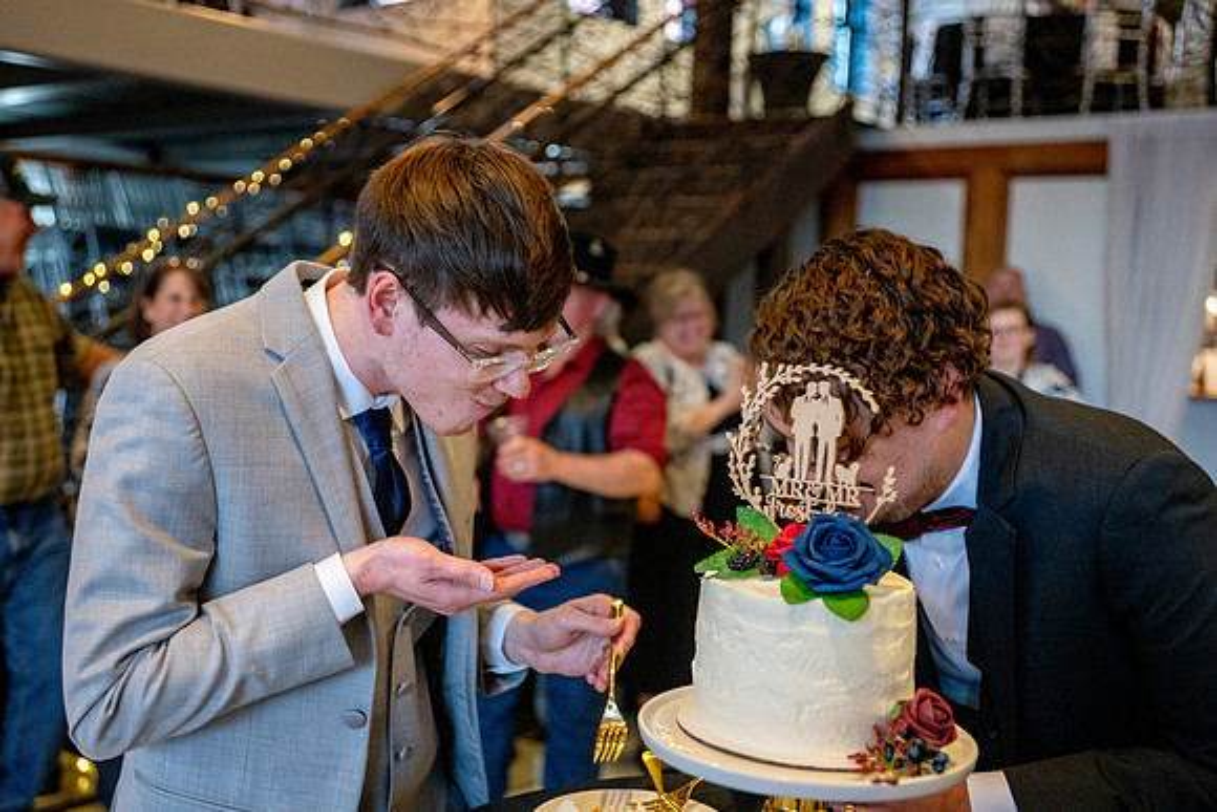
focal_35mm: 35
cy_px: 406
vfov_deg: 37.9
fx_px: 1183
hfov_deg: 54.4
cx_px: 608
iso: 5000
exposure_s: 1/200
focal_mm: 35
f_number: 2.8
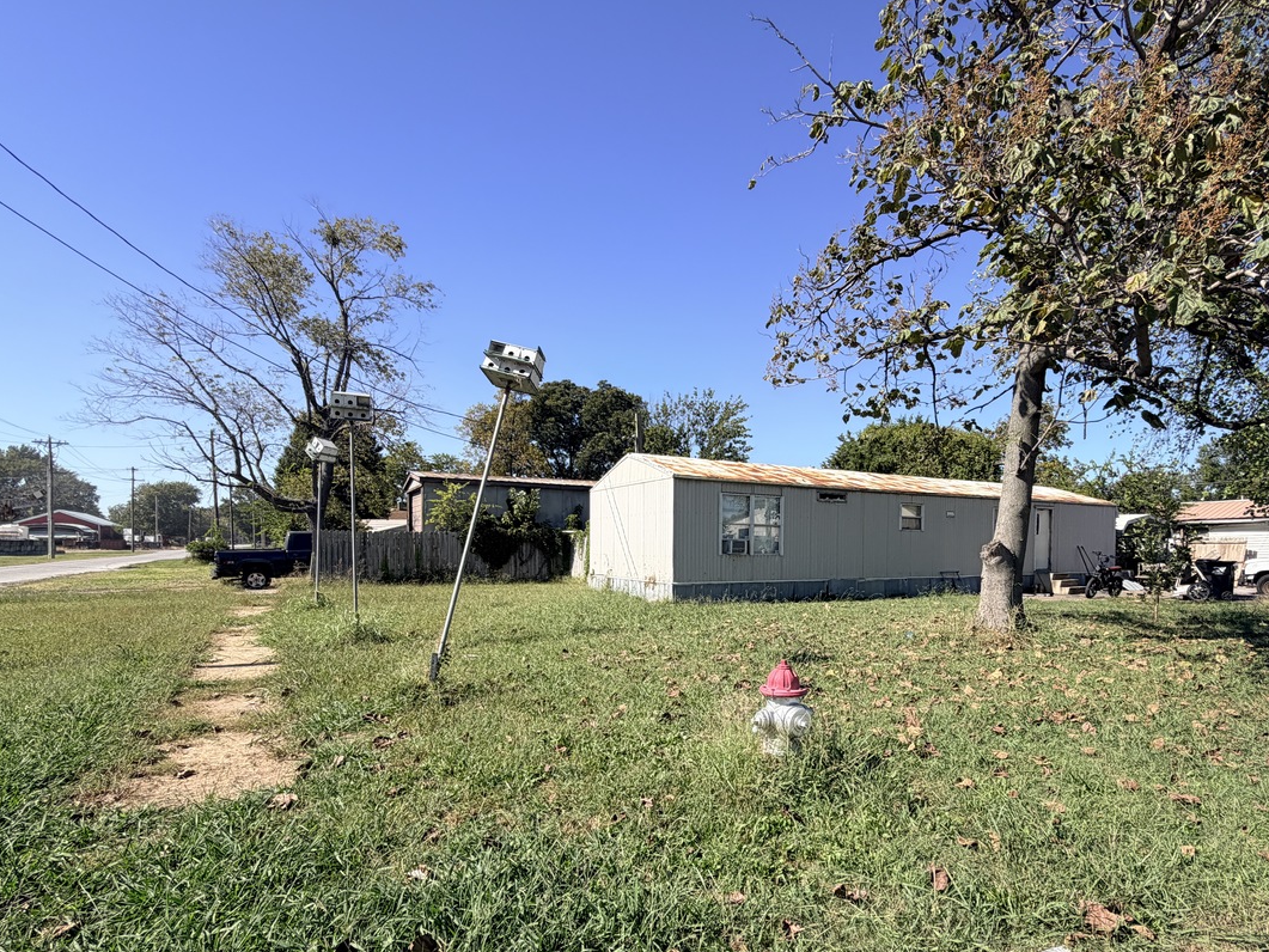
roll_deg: -0.3
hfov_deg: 84.2
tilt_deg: -1.1
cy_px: 569
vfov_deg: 68.0
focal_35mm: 19
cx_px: 721
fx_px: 697
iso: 25
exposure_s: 1/770
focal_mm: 2.22
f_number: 2.2
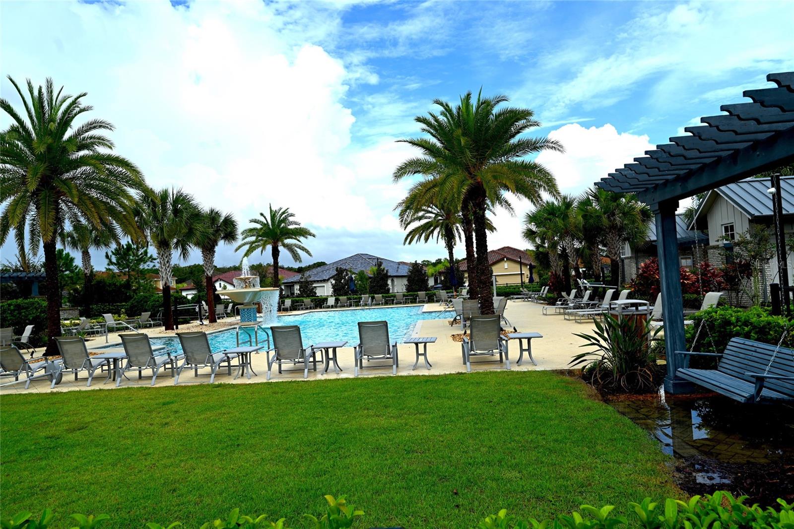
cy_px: 264
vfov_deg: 55.1
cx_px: 397
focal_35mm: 23
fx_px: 507
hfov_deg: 76.1
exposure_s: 1/400
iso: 100
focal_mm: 23
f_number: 8
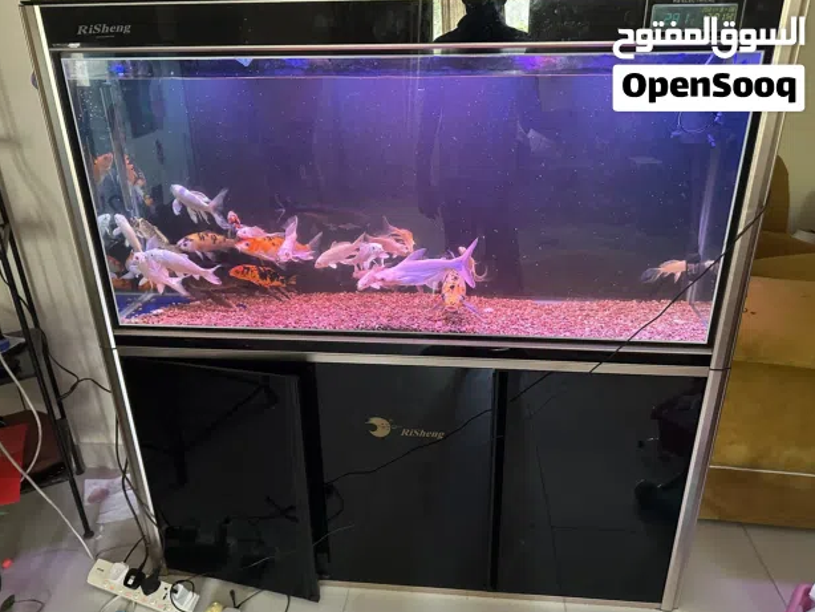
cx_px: 413
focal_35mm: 25
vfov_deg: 54.9
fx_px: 589
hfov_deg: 69.4
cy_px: 303
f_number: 1.78
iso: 1000
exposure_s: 1/48
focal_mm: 6.86
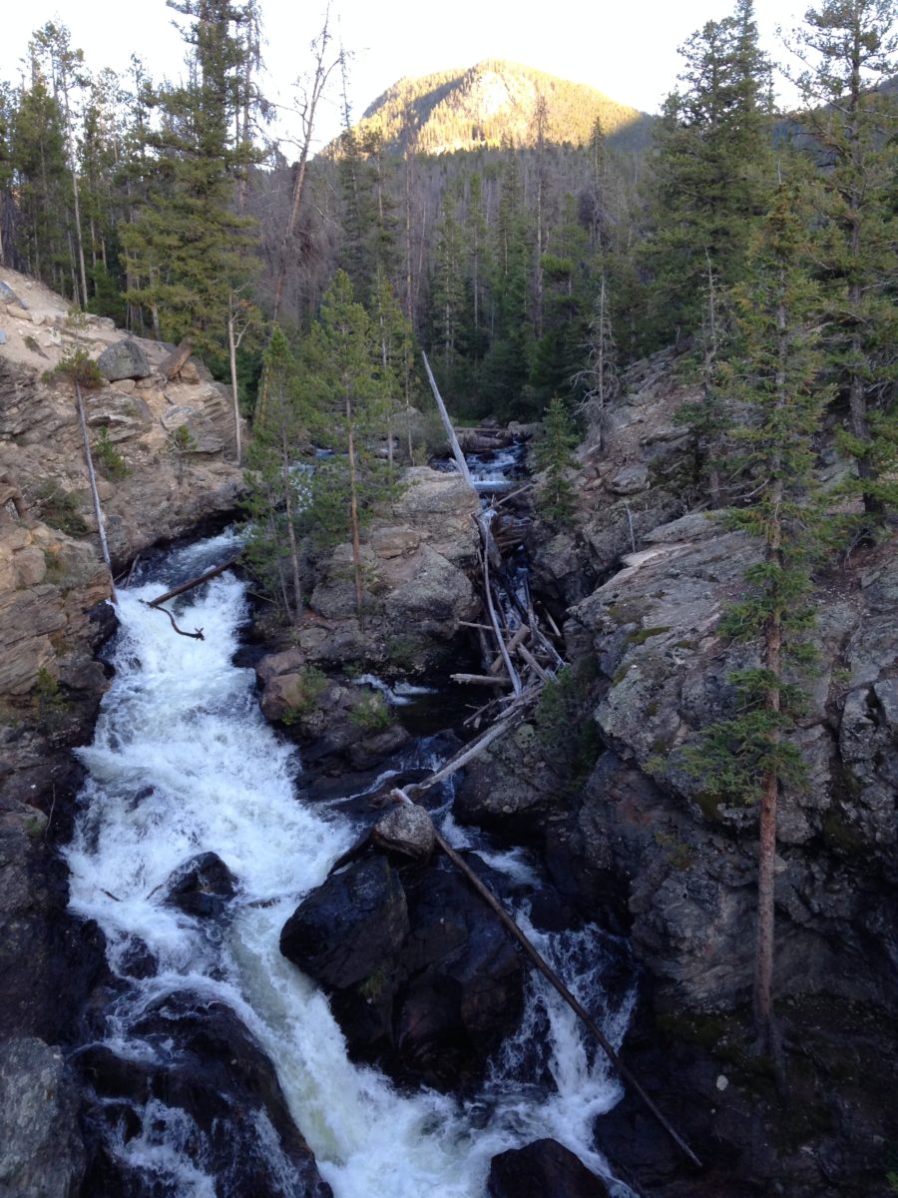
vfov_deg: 55.4
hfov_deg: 42.9
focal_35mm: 33
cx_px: 449
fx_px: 1141
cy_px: 599
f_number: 2.4
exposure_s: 1/120
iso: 100
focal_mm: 4.12
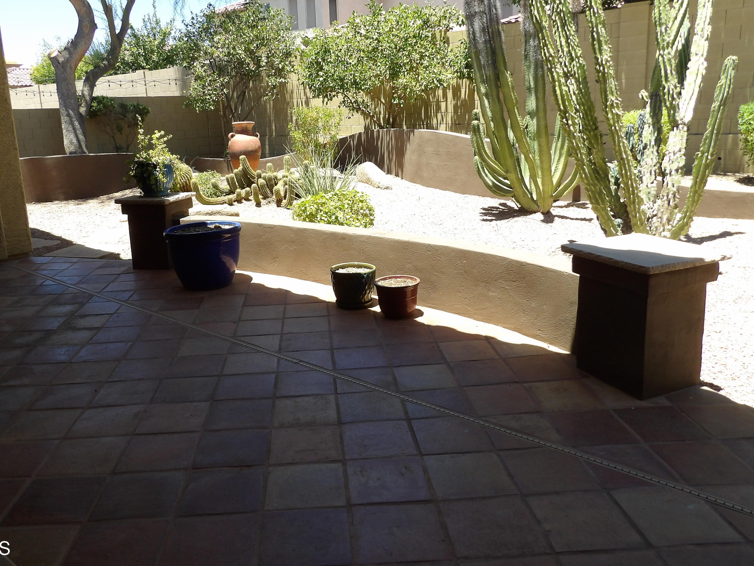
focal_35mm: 28
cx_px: 339
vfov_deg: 49.6
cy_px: 249
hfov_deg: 63.3
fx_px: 610
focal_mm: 4.3
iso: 100
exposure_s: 1/418
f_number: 3.2
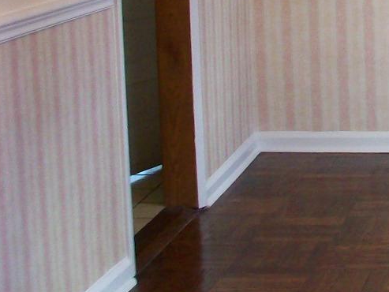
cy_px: -37
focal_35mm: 108
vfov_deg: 13.4
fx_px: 1214
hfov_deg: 16.7
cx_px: 564
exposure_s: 1/29.1
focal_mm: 6.2
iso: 160
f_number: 2.8
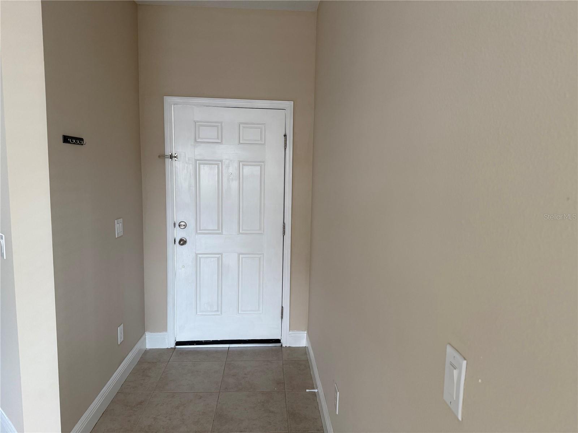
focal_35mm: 24
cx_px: 289
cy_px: 216
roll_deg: -0.7
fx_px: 401
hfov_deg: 71.6
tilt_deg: -6.9
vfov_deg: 56.8
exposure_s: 1/121
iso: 200
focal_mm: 6.76
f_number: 1.78
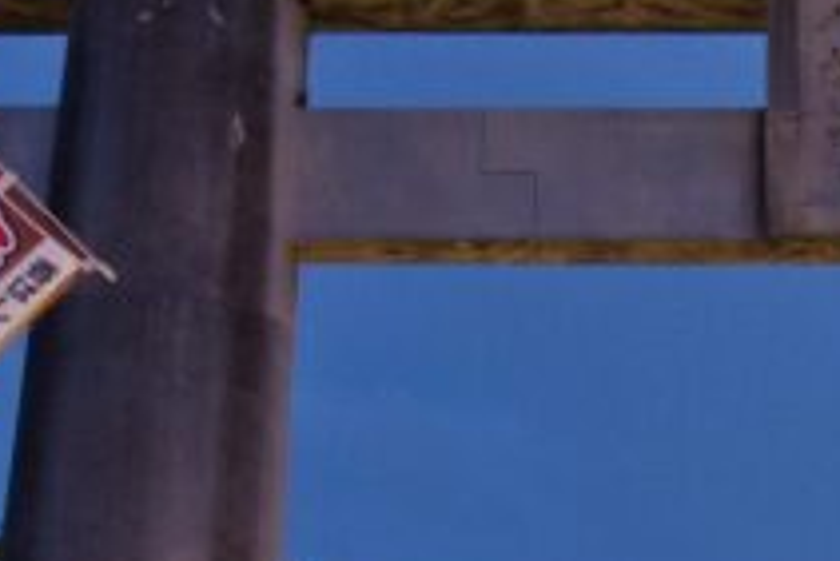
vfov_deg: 11.5
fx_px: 2778
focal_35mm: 119
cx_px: 864
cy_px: 292
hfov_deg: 16.8
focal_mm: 14
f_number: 9
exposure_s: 1
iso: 200
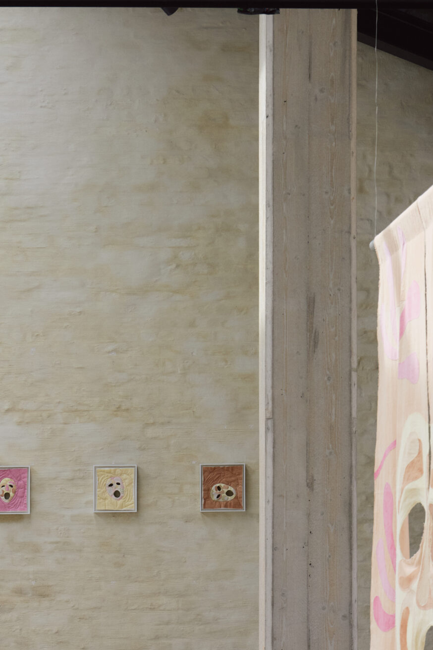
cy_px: 448
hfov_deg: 11.3
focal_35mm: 121
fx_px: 2184
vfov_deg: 16.9
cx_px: 125
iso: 320
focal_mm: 62
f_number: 8
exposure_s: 1/60
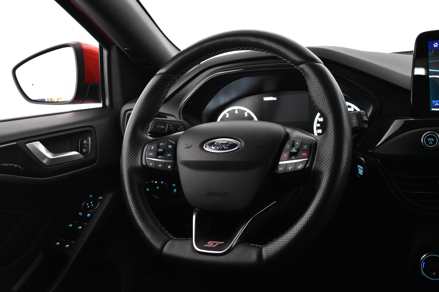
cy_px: 146
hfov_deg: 43.6
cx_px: 220
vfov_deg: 29.9
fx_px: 549
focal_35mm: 45
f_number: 4.2
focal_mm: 30
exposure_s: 1/40
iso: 3200
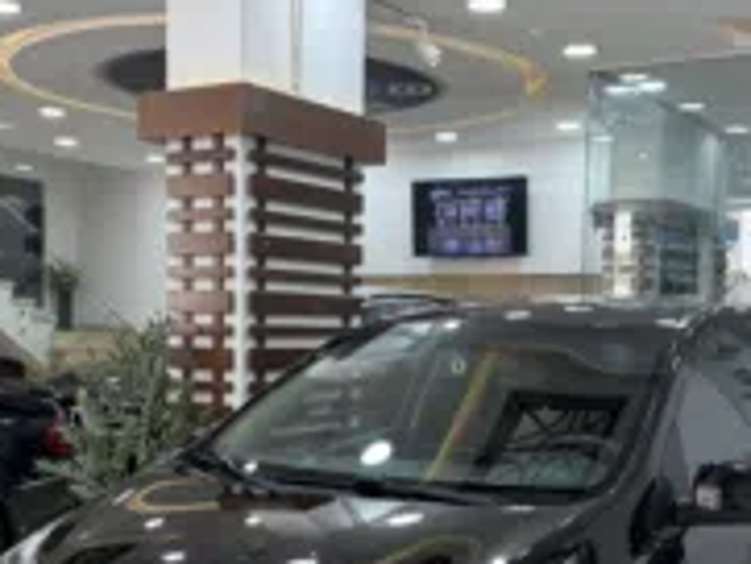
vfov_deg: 27.2
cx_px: 411
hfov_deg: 36.1
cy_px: 411
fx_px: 1151
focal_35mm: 53
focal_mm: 6.76
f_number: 1.78
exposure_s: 1/100
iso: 200
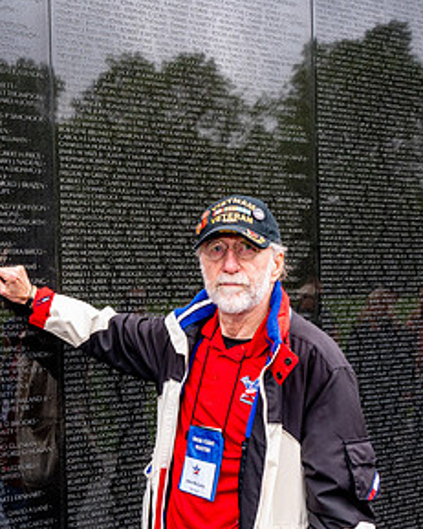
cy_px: 320
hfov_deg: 30.9
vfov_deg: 38.6
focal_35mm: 48
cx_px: 103
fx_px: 752
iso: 1100
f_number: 8
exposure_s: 1/640
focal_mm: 25.5
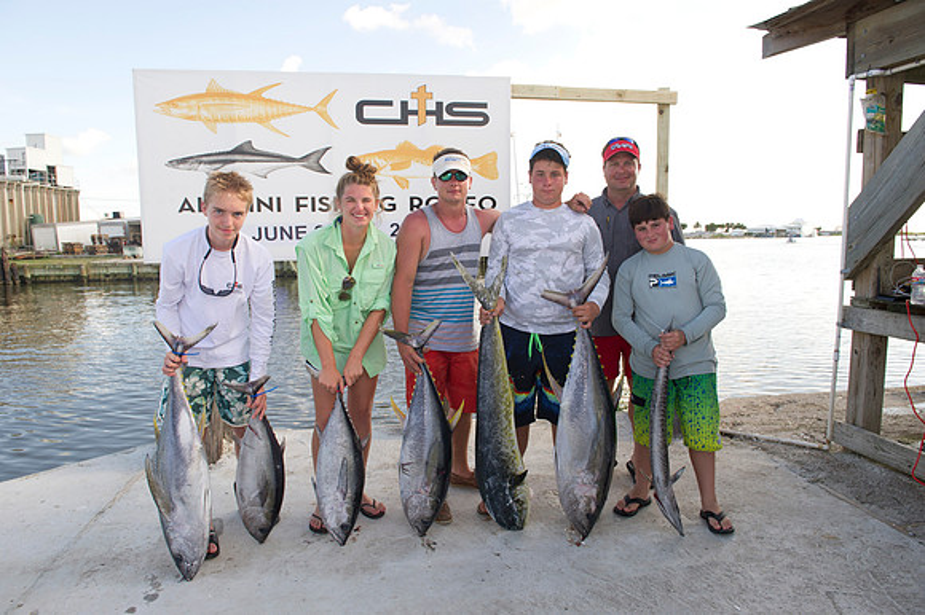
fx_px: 616
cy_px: 308
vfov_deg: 53.1
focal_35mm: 24
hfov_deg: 73.8
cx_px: 462
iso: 400
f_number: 8
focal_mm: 24
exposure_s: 1/250
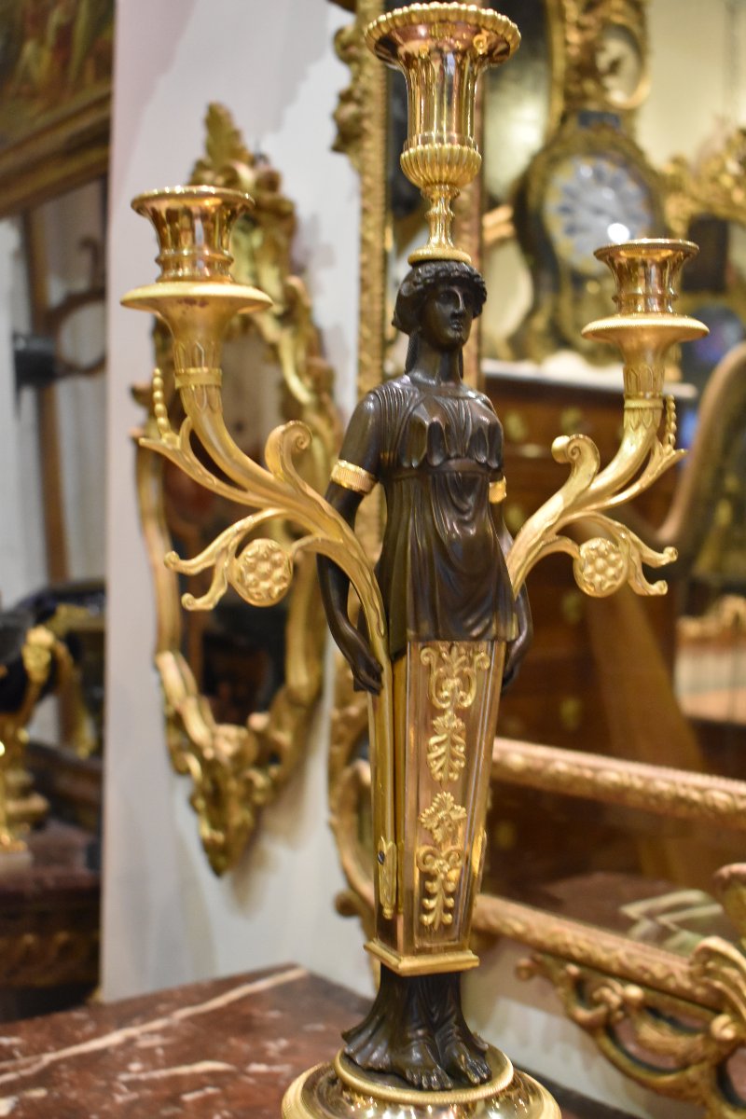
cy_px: 560
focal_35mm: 42
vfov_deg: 46.4
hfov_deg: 31.9
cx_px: 373
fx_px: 1305
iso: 2800
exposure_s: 1/60
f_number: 4.2
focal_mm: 28
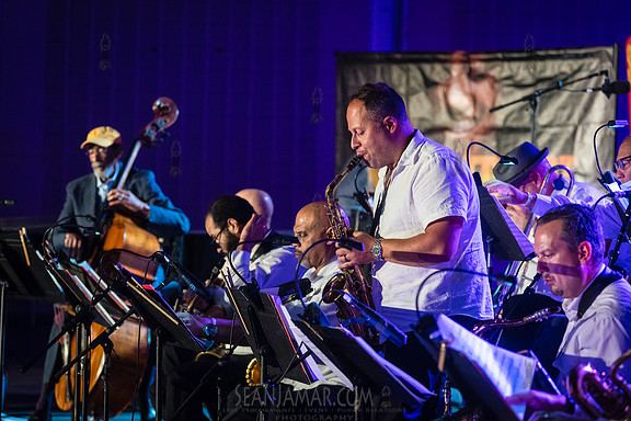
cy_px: 210
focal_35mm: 126
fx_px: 2208
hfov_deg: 16.3
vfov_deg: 10.9
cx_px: 317
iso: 5000
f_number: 4
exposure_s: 1/500
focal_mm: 125
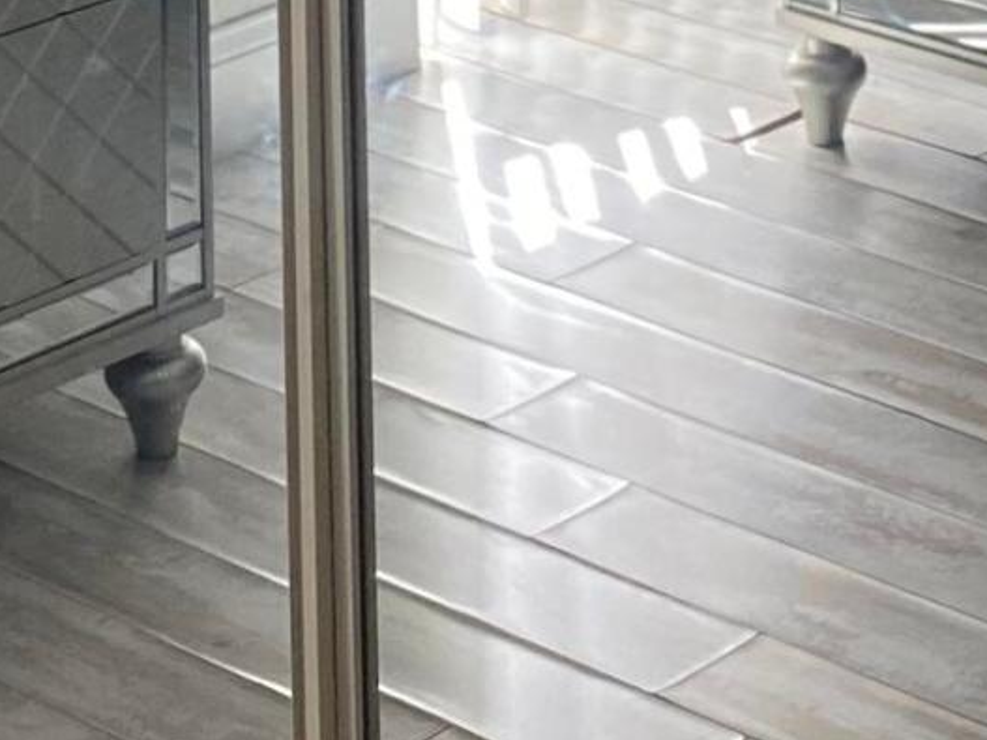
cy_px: -616
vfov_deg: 9.9
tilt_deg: -9.2
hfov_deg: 13.9
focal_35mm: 142
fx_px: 4048
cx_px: 740
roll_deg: +1.1
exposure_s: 1/106
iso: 125
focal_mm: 4.25
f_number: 1.8
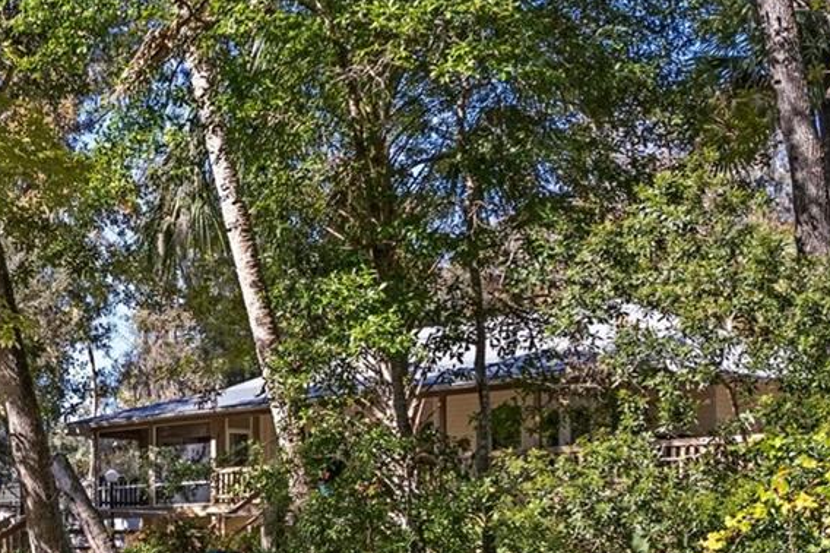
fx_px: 1429
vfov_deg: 21.4
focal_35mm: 62
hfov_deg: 29.5
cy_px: 508
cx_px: -63
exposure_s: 1/350
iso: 100
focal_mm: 8.38
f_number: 2.8
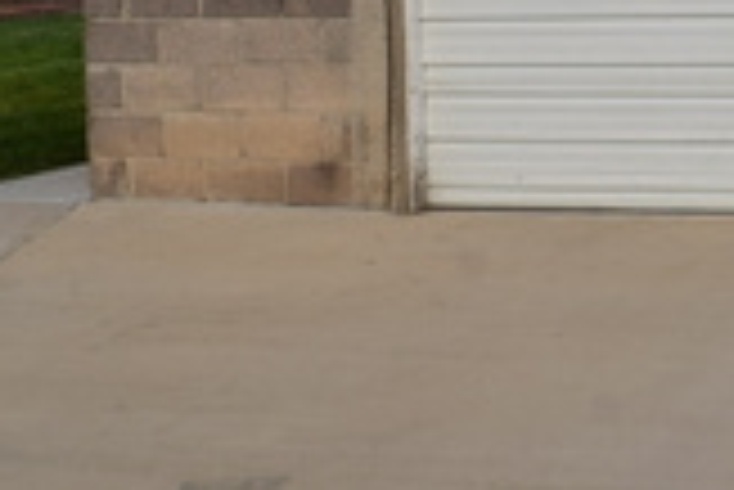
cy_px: -211
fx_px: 2163
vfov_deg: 12.4
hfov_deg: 18.0
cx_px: 959
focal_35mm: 106
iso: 200
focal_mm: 18
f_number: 13
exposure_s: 1/640
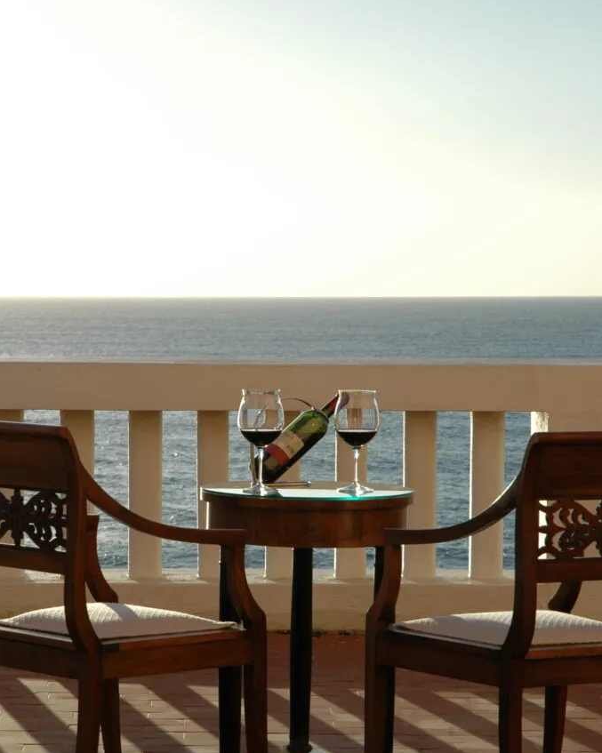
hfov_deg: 13.9
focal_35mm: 111
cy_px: 452
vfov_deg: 17.4
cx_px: 301
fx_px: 2464
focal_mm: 65
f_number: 10
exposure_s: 1/400
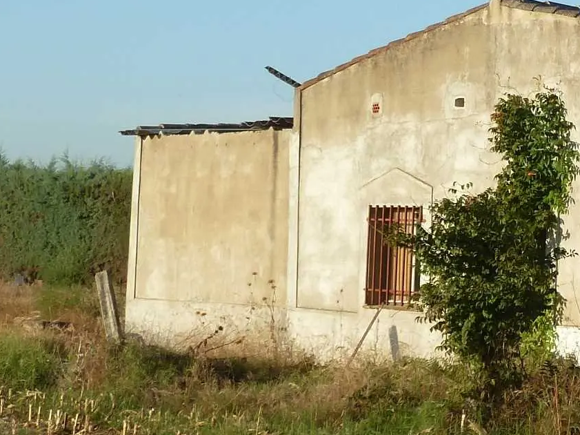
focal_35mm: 134
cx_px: 749
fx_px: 2244
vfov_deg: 11.1
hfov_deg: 14.1
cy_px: 275
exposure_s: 1/320
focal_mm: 7.3
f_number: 4
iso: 80
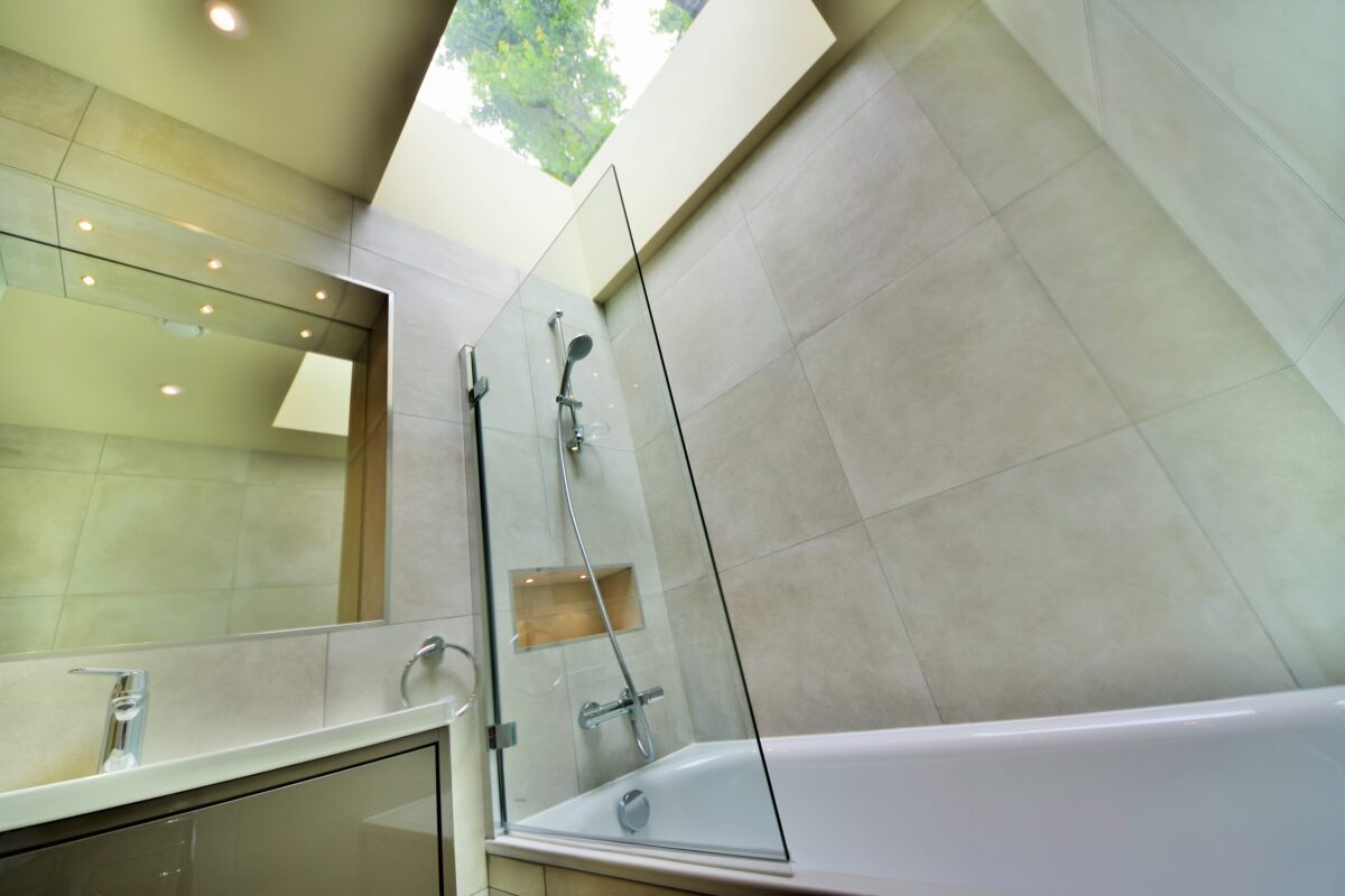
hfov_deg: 112.6
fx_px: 448
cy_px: 448
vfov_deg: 90.0
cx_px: 672
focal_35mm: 12
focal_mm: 8
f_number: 5
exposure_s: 1/125
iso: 200
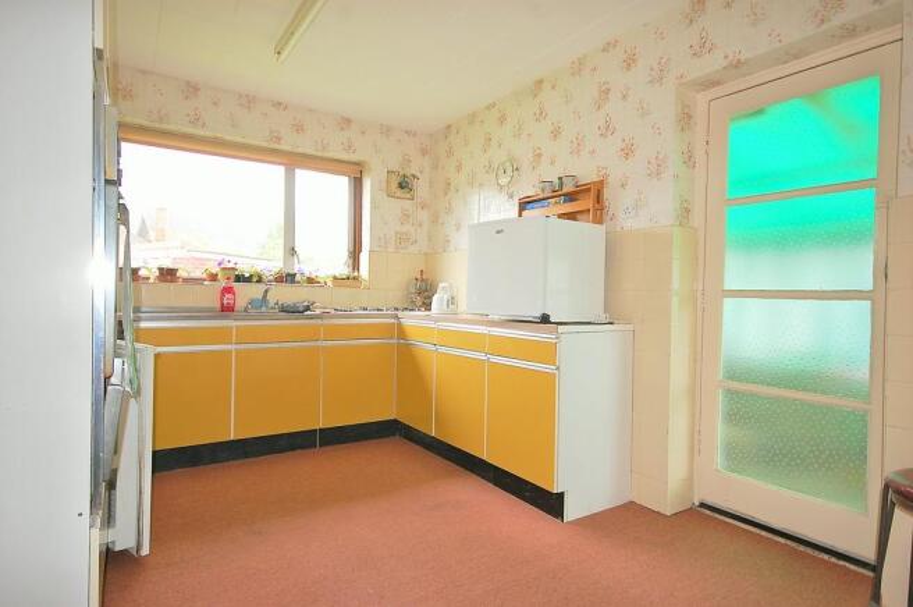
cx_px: 456
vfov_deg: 59.4
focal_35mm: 21
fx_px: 532
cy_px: 304
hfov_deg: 81.3
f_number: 4.8
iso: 400
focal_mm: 14
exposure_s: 1/60
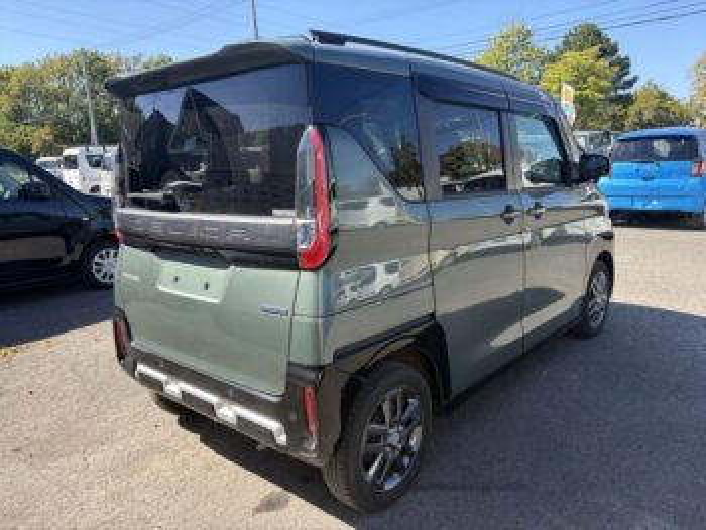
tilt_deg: -11.1
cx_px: 353
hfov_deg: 67.3
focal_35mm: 26
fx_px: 531
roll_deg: +2.8
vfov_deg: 53.1
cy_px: 265
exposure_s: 1/1196
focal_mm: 5.96
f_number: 1.6
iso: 64
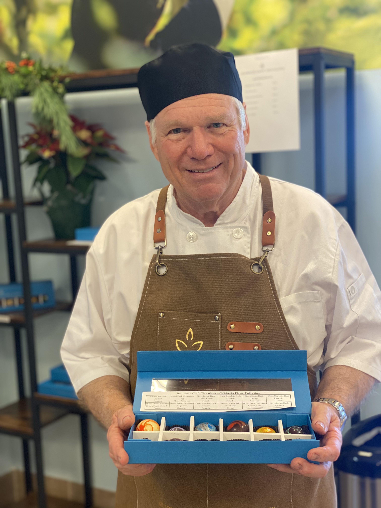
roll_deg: +2.7
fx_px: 763
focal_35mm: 52
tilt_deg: -8.1
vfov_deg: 36.8
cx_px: 190
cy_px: 254
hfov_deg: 28.0
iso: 125
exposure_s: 1/60
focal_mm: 6
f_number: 2
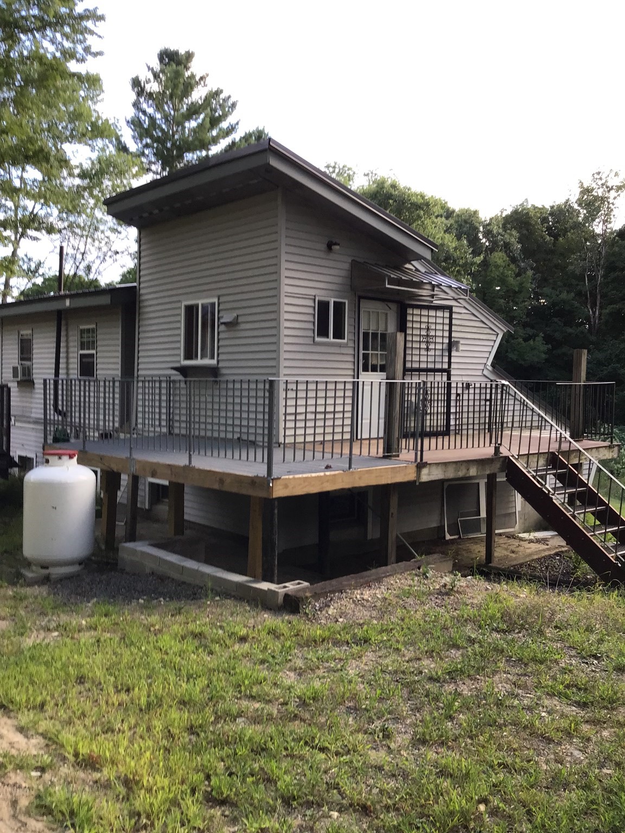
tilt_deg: -6.6
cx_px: 312
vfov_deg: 58.4
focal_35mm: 31
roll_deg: -1.4
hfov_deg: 45.4
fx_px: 746
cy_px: 416
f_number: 2.4
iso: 50
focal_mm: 3.3
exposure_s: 1/100
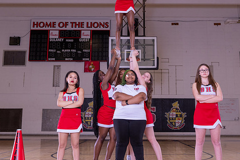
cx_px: 136
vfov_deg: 24.9
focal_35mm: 54
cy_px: 53
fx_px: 360
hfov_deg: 36.8
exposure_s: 1/160
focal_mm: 34
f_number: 6.3
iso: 640
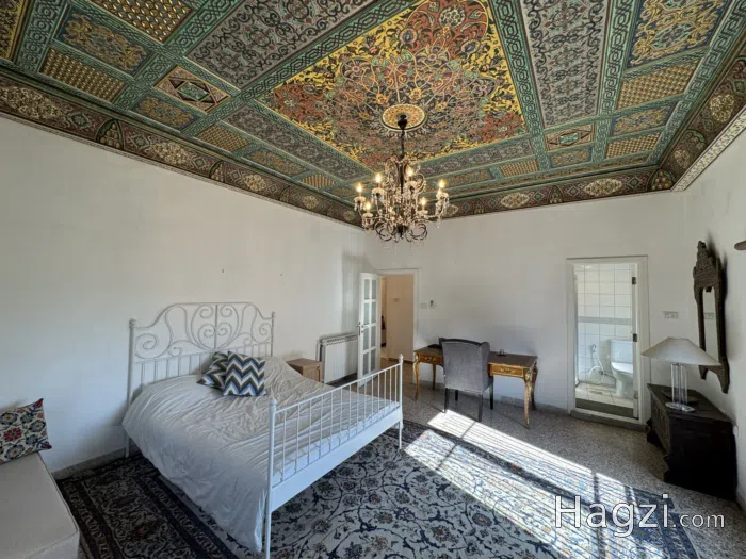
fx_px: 302
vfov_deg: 85.7
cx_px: 373
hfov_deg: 102.1
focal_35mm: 14
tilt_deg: +2.3
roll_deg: -1.4
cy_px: 280
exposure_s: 1/100
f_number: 2.2
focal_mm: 2.22
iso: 50
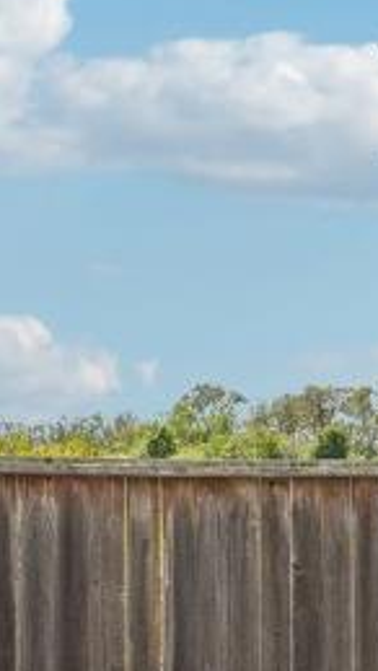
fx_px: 1512
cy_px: 465
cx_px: 531
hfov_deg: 13.6
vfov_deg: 24.8
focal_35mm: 85
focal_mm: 14
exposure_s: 1/640
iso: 500
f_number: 8
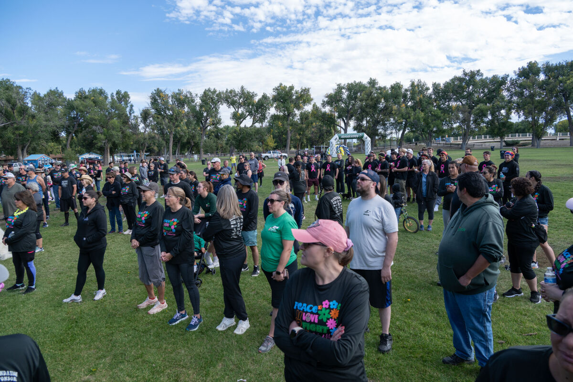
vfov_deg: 53.1
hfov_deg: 73.7
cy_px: 191
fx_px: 382
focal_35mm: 24
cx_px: 286
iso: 250
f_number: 5.6
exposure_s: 1/400
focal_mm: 24
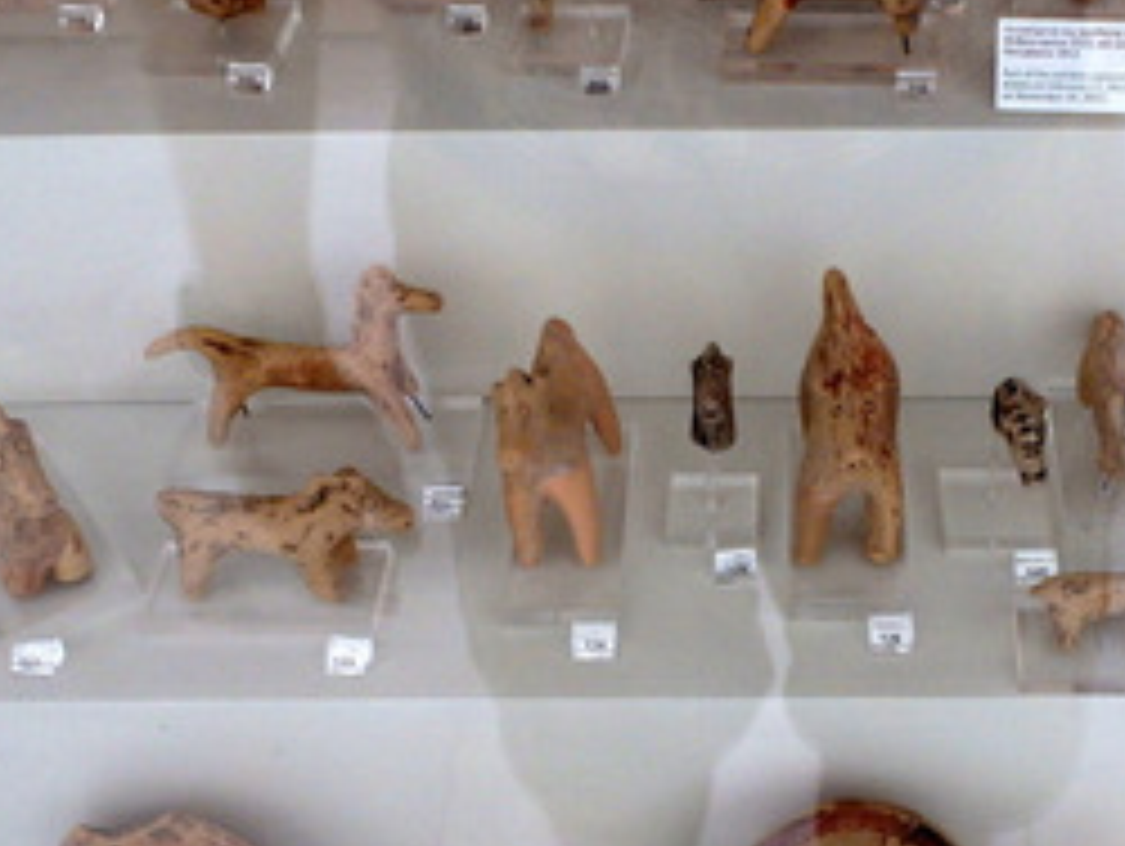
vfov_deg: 26.1
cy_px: 502
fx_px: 1822
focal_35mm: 56
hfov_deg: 33.9
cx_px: 774
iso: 200
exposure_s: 1/30
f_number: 3.9
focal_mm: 5
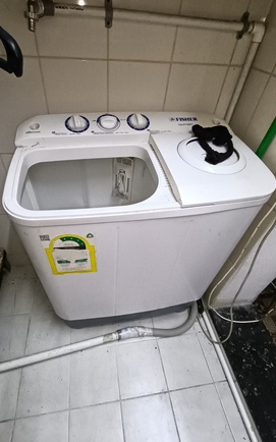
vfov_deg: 88.0
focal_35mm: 19
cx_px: 123
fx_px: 229
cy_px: 220
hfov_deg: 62.0
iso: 995
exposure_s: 1/30
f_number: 2.2
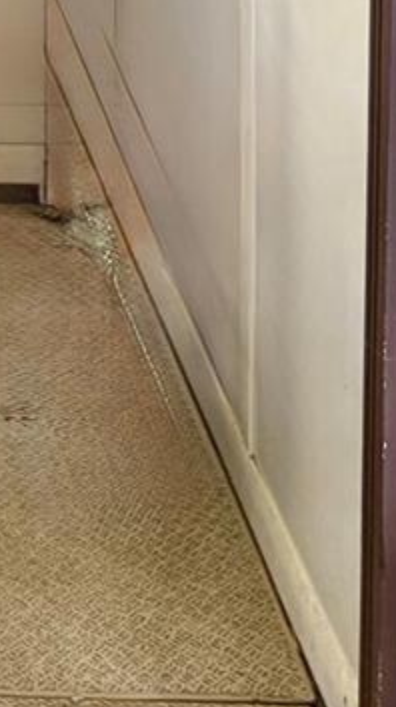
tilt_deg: -7.8
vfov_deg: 21.6
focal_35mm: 89
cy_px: -216
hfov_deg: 12.2
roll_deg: +2.7
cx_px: -372
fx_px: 1665
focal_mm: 6.76
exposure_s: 1/60
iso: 400
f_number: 1.78
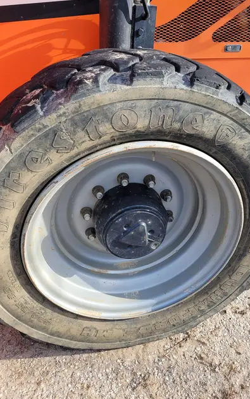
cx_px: 134
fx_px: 348
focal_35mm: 32
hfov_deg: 39.5
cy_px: 177
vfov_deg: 59.5
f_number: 1.8
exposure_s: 1/742
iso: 40
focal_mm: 5.4
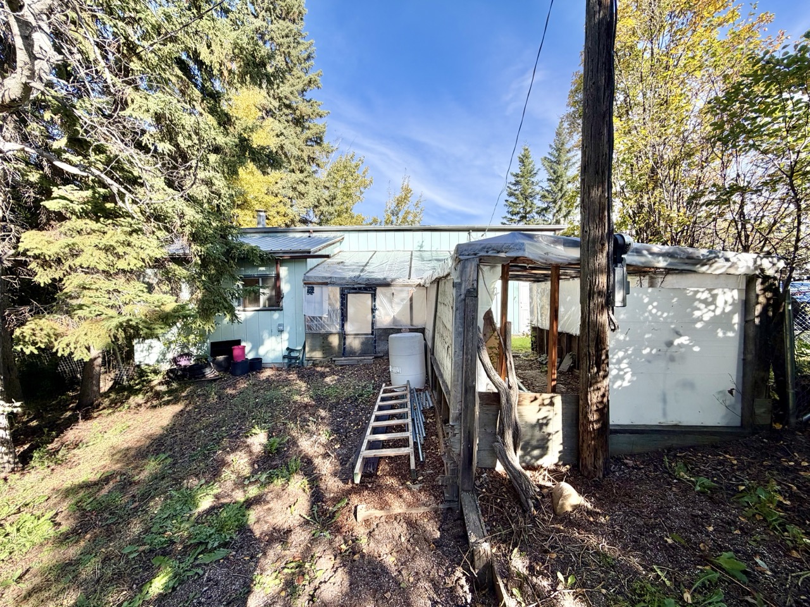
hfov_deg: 102.1
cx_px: 405
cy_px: 304
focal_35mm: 14
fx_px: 328
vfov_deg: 85.7
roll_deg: -0.3
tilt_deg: -0.3
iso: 50
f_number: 2.2
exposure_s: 1/502
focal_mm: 2.22
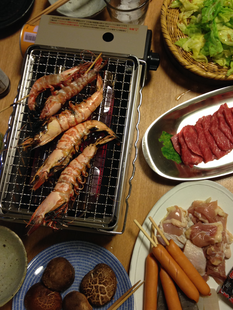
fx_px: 332
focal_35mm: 37
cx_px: 124
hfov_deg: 38.6
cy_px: 164
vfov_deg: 50.1
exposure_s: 1/20
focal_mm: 4.12
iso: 100
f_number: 2.4
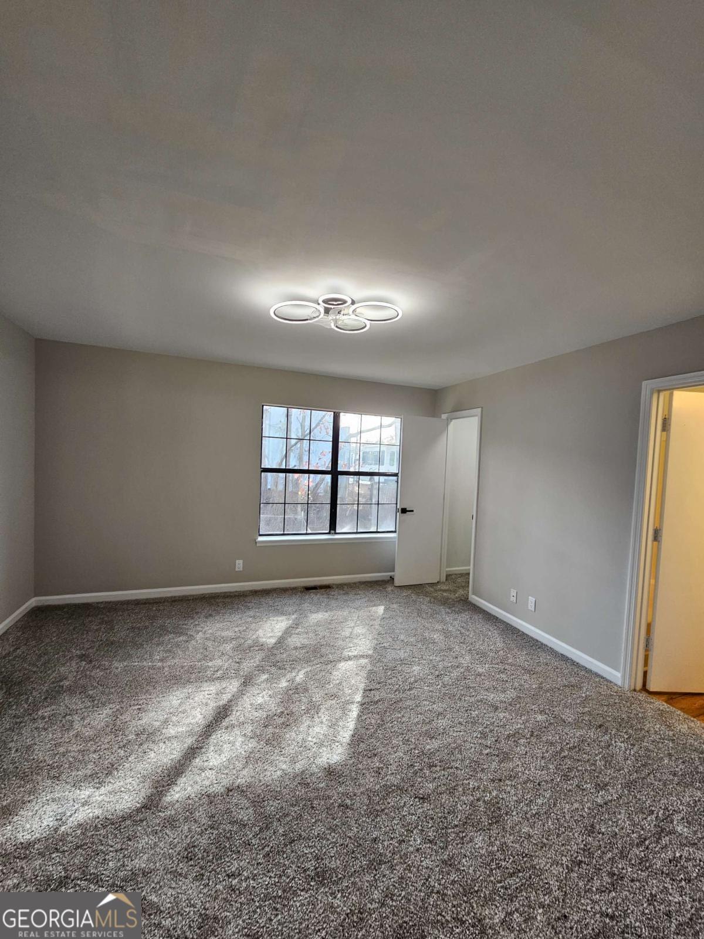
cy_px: 470
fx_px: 353
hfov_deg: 89.9
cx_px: 352
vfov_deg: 106.2
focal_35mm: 13
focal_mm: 2.2
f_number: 2.2
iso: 80
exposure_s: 1/60
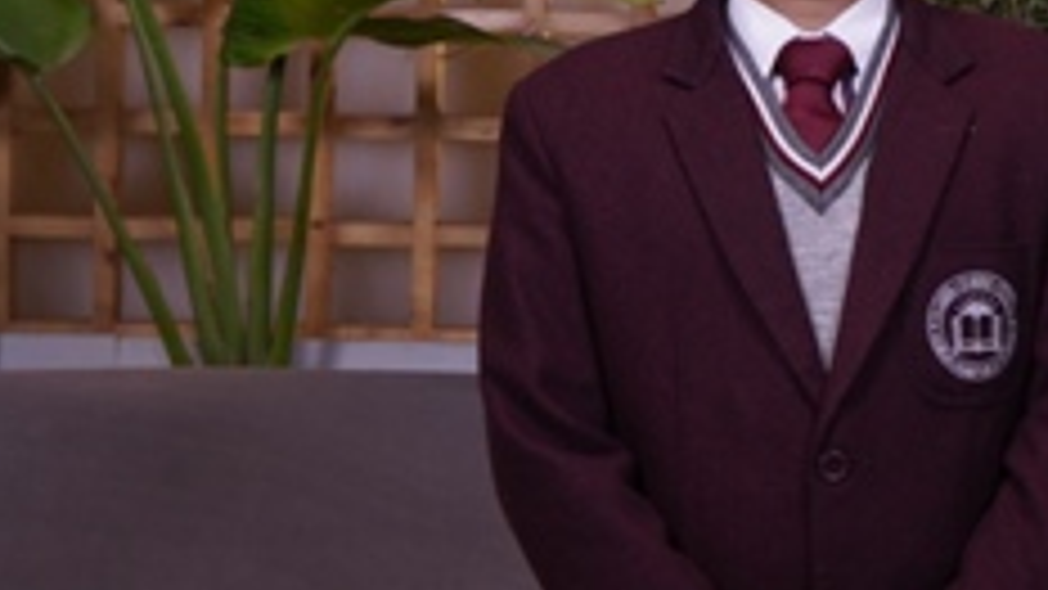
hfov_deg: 19.3
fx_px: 3029
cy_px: 115
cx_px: 909
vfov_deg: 11.1
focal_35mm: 109
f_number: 5
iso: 500
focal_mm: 36
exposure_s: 1/125
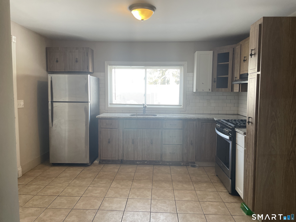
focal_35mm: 26
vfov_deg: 53.1
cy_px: 111
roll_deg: -0.4
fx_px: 222
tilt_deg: -5.1
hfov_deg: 67.3
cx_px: 148
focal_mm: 4.2
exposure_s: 1/120
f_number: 1.6
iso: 100
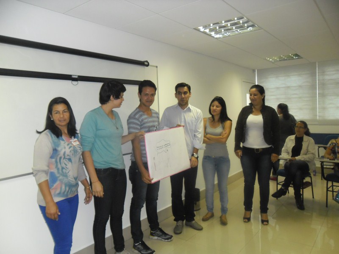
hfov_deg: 65.3
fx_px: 264
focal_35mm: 27
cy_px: 127
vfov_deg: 51.4
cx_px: 170
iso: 200
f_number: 3.5
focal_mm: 4.9
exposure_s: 1/45
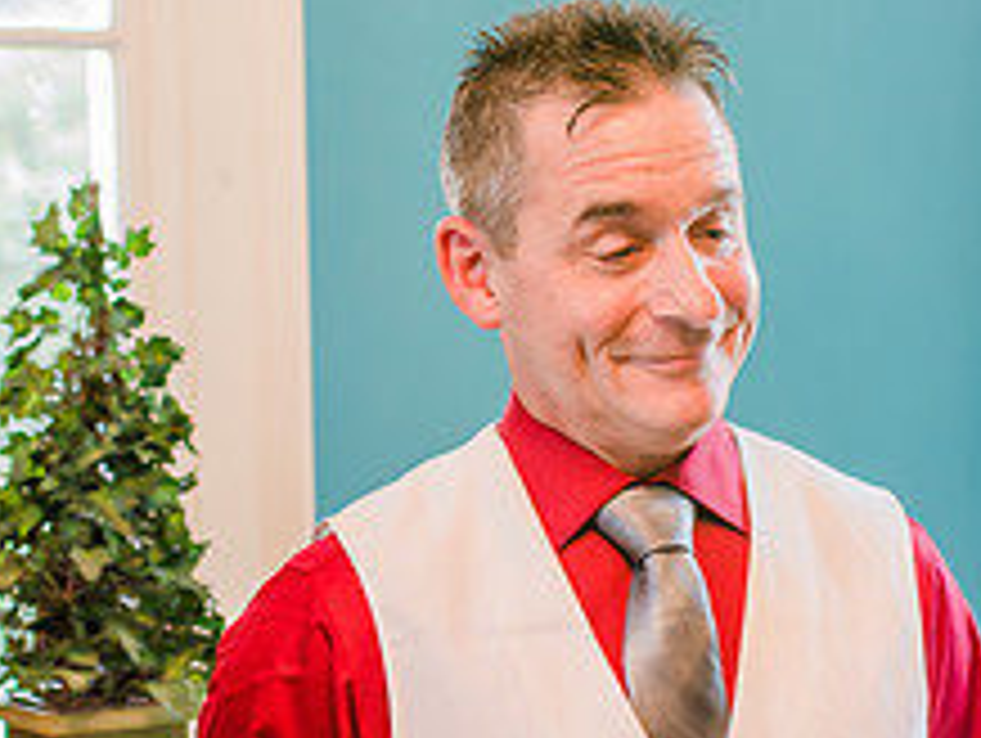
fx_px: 2951
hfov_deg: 18.9
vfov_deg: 14.2
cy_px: 495
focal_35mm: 104
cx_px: 518
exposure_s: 1/100
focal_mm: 35
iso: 800
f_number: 2.5
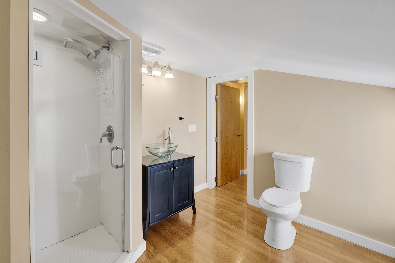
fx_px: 170
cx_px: 198
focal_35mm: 16
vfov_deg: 75.4
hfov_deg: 98.6
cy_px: 132
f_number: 7.1
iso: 250
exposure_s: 1/5
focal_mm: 15.5
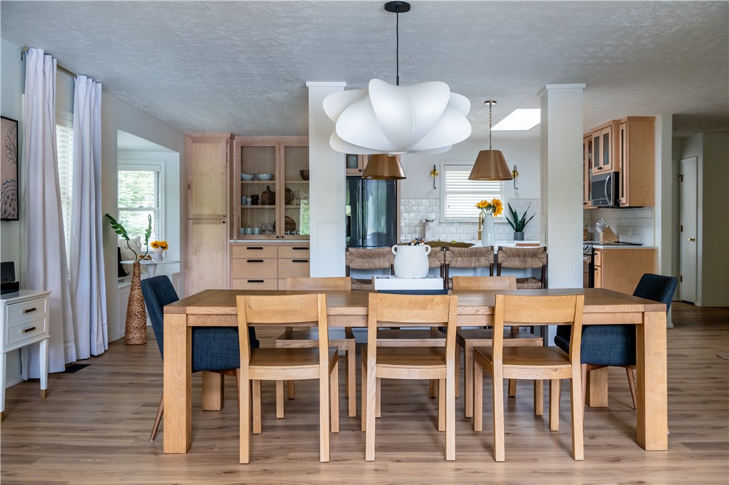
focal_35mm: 34
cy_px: 242
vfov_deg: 38.8
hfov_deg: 55.8
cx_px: 364
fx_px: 688
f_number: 7.1
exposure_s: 1/20
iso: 800
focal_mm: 34
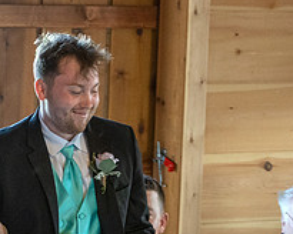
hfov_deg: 14.4
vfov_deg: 11.5
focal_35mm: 133
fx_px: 1153
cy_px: 223
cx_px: 60
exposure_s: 1/100
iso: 1600
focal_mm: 50
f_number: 6.3
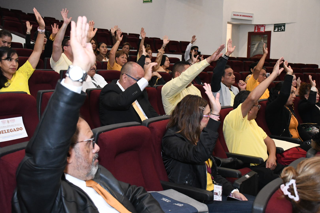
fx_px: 400
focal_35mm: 45
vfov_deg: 29.9
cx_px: 160
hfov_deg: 43.6
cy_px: 106
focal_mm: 30
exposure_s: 1/125
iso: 5000
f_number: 5.6
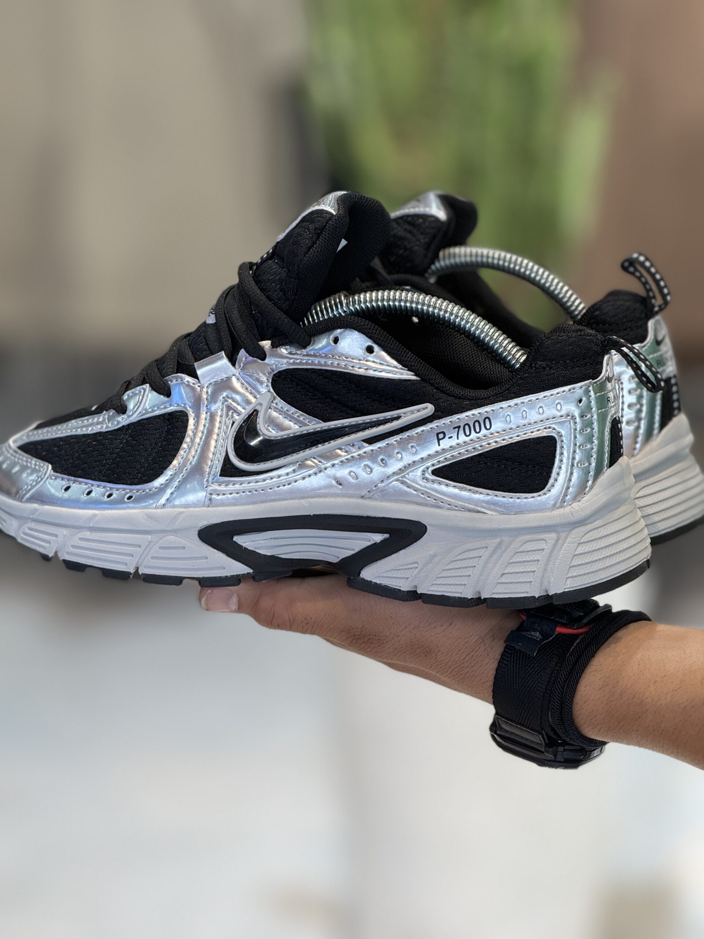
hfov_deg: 12.3
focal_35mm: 120
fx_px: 3254
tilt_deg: -19.8
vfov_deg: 16.4
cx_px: 352
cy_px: 470
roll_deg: -1.5
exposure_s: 1/100
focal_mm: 15.66
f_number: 2.8
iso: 160
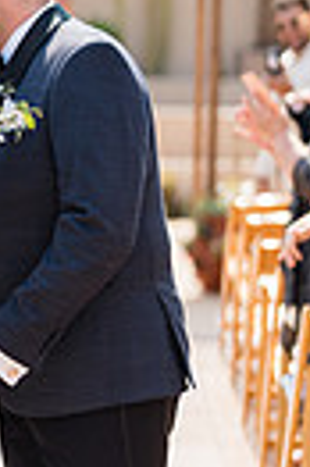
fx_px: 2227
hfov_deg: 7.9
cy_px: 278
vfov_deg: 12.0
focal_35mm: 172
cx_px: -46
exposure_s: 1/3200
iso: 50
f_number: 1.2
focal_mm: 50
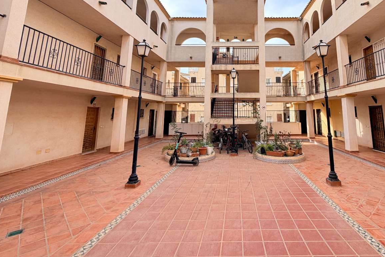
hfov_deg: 85.3
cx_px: 239
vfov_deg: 62.5
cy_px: 80
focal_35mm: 19
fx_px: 203
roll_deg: +0.2
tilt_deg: +9.4
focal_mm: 2.22
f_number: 2.2
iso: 40
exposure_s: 1/195
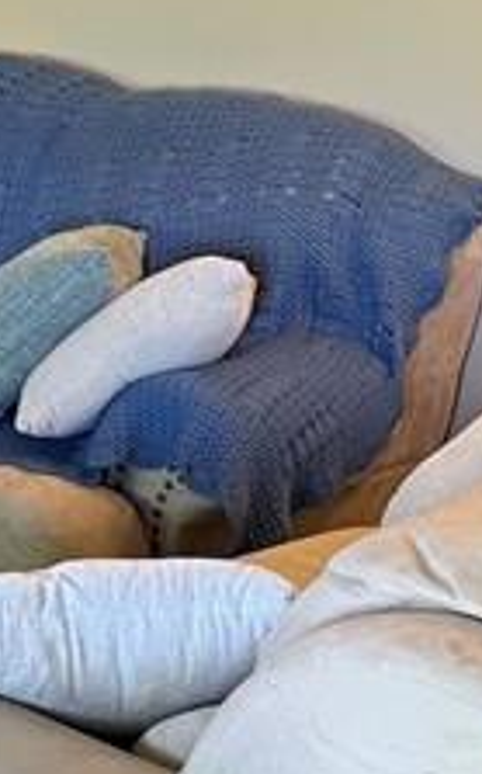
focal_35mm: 117
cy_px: 239
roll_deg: -1.7
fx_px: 2464
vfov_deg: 17.8
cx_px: -749
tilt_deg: -12.3
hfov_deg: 9.6
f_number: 1.78
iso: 250
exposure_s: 1/60
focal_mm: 6.76
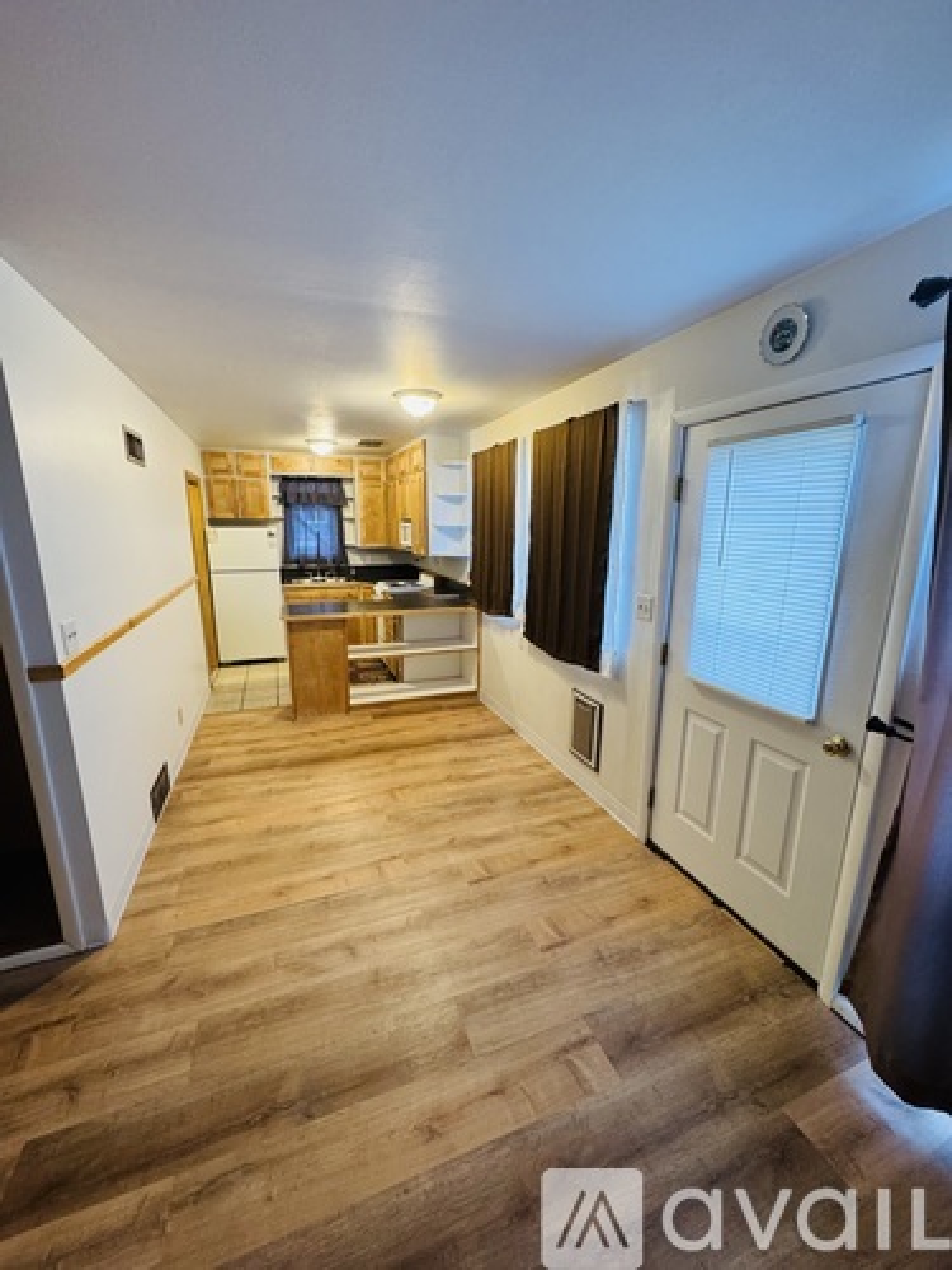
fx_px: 513
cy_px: 635
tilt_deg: -12.5
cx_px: 476
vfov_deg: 102.1
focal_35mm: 14
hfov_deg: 85.7
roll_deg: +0.2
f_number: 2.2
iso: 400
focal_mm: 2.22
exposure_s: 1/60
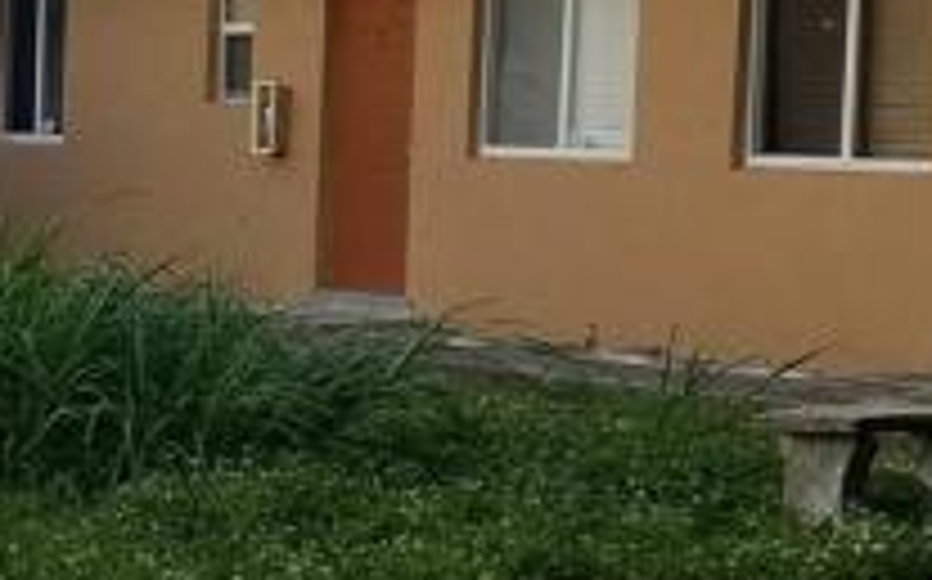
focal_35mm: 128
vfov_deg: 10.2
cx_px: -315
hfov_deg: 15.5
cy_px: 216
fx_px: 3249
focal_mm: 4.2
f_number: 1.7
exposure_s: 1/412
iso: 50
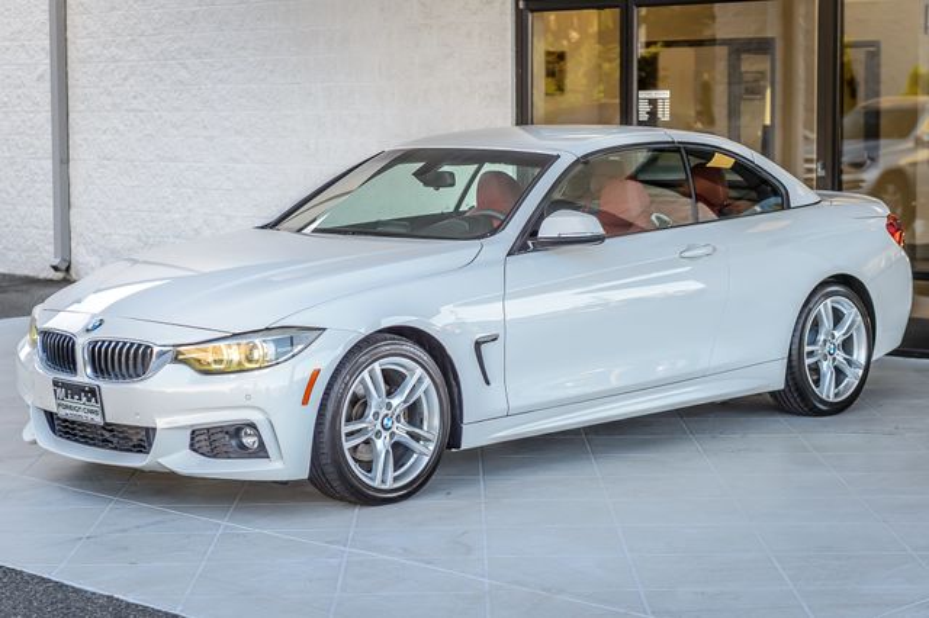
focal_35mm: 81
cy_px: 309
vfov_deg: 16.7
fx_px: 2101
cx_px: 465
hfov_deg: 24.9
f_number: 4
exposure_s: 1/800
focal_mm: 70
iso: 400
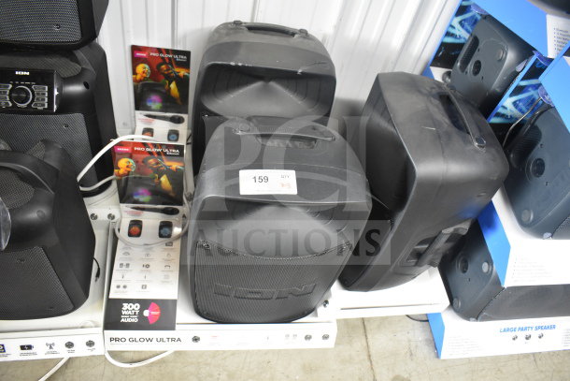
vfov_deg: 48.0
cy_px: 190
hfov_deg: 67.4
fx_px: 428
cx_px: 285
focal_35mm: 27
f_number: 3.5
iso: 1800
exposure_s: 1/30
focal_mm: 18
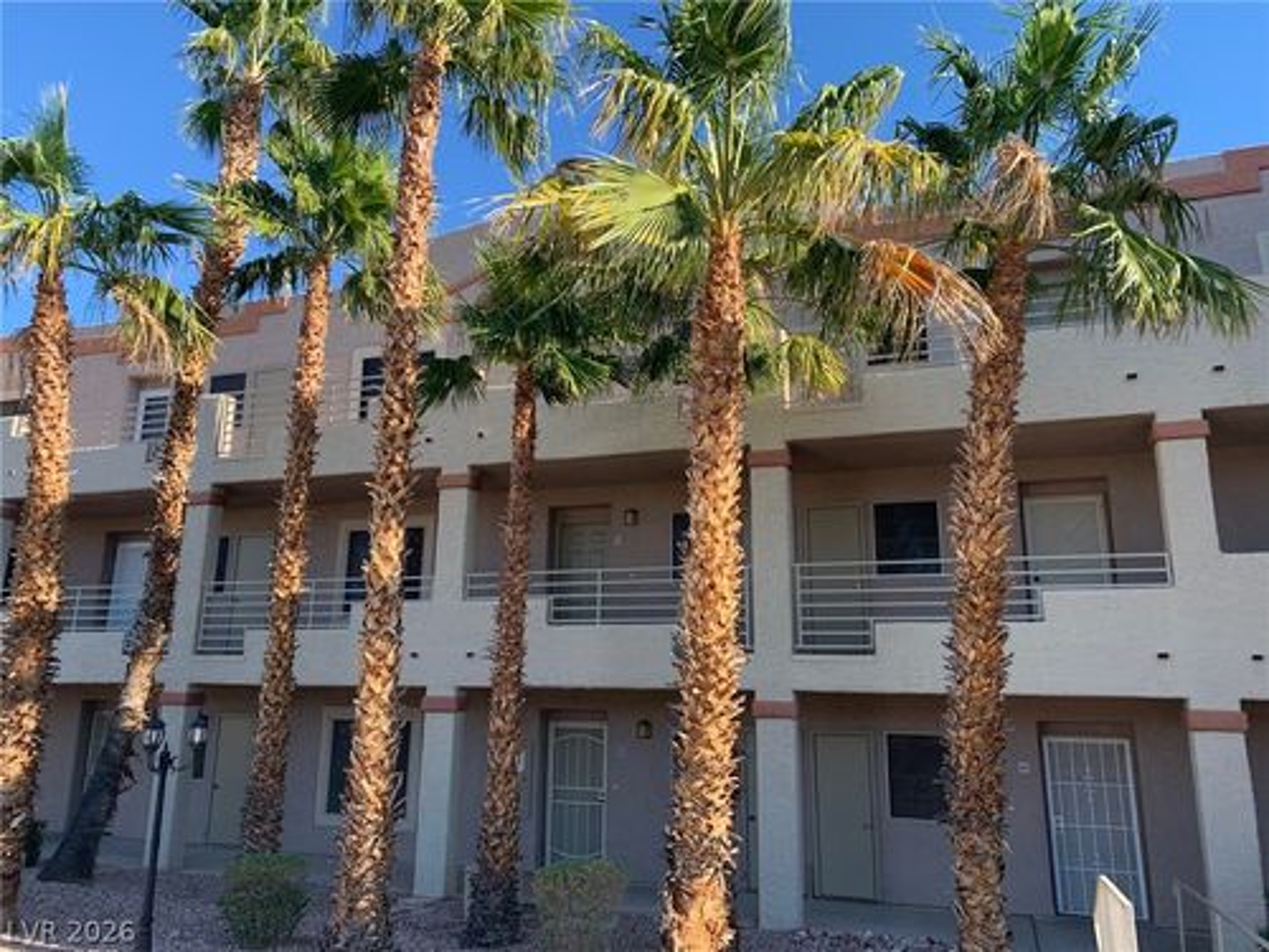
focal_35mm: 26
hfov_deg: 67.3
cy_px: 476
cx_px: 634
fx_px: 953
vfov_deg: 53.1
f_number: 1.8
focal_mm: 4.25
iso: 25
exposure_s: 1/594
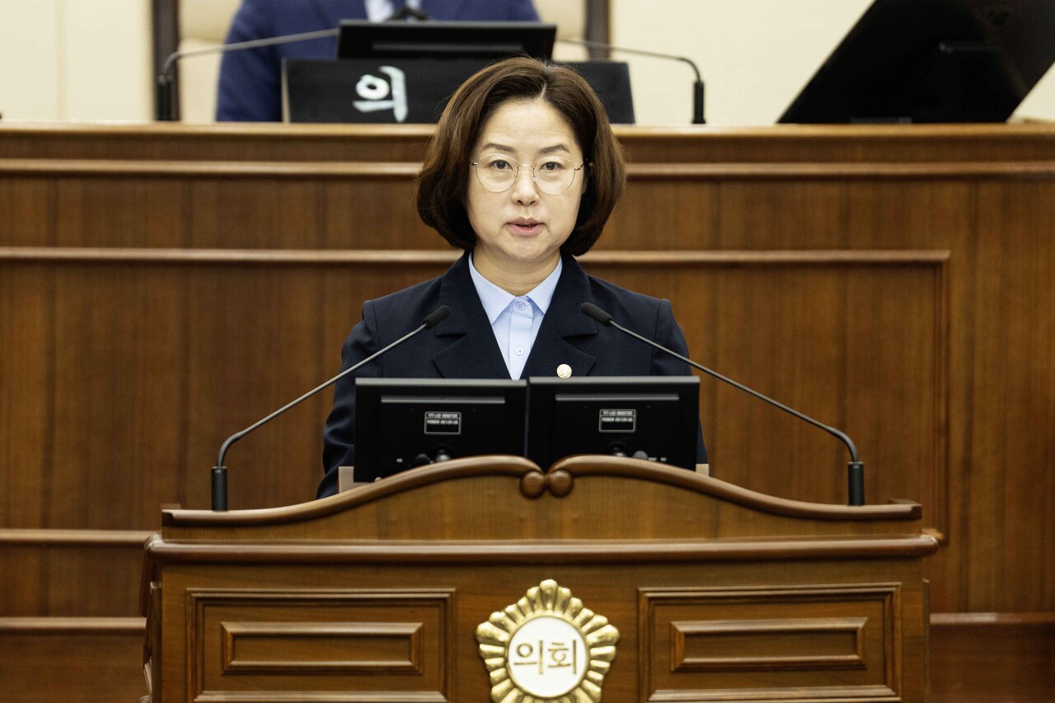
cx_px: 528
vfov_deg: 4.6
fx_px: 8790
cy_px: 352
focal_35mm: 300
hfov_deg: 6.9
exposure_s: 1/160
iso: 1600
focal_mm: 200
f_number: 2.8
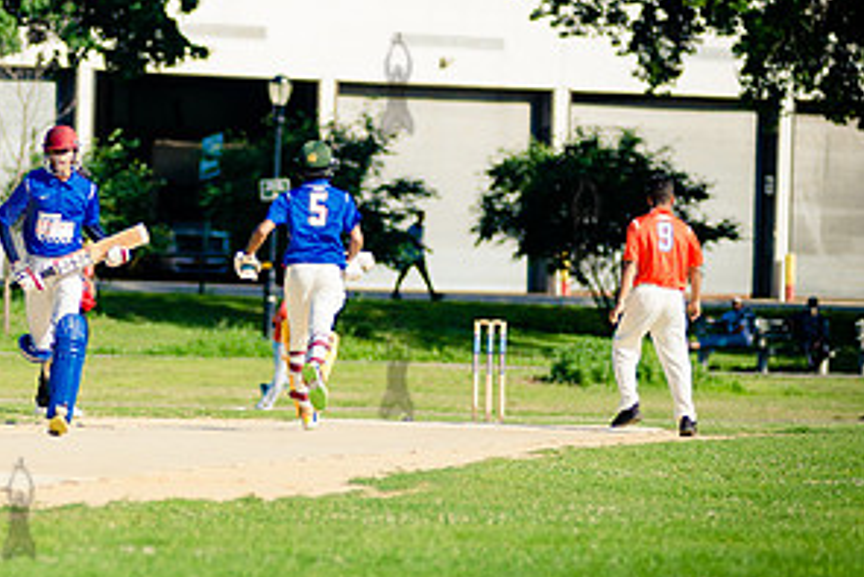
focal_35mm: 326
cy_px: 263
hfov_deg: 6.3
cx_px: 76
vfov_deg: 4.2
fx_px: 7827
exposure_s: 1/2000
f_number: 2.8
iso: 200
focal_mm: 155
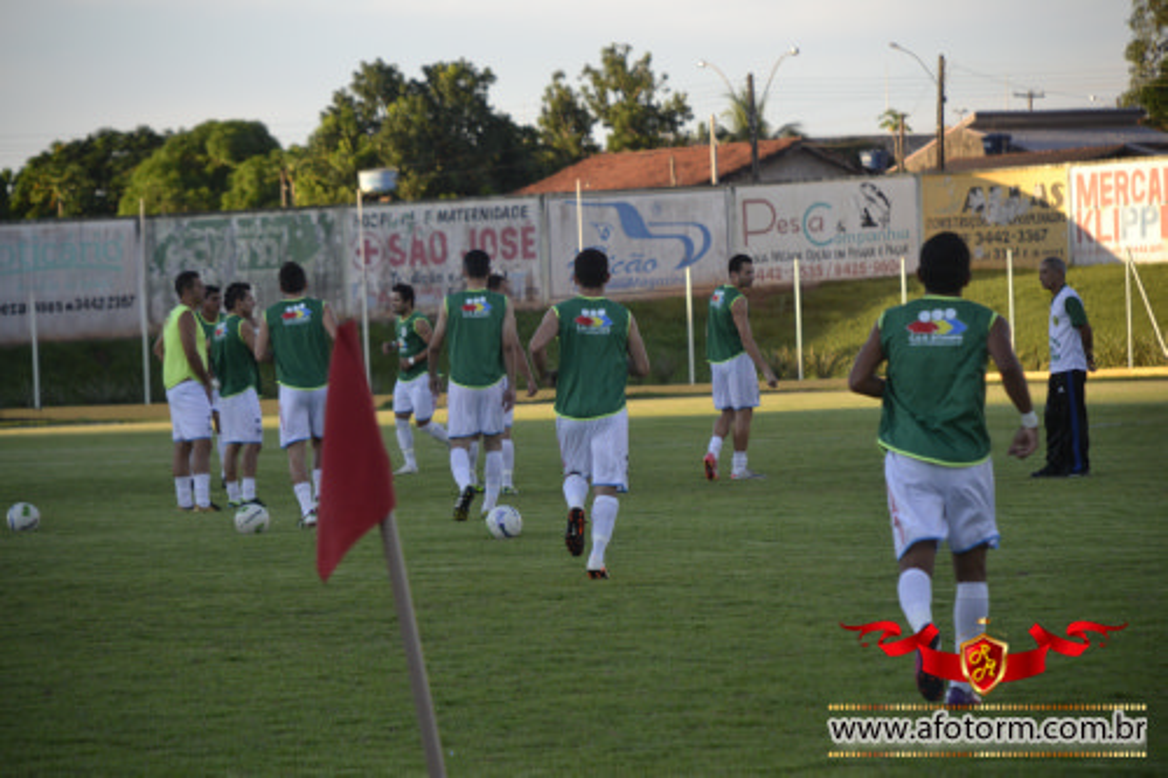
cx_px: 584
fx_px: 6567
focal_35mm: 202
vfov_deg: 6.8
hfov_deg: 10.2
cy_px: 389
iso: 560
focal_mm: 135
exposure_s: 1/500
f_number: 5.6
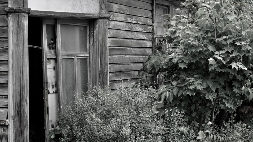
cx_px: 124
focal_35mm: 66
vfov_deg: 18.3
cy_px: 76
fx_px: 443
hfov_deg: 31.9
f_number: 22
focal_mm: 58
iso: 1600
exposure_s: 1/60
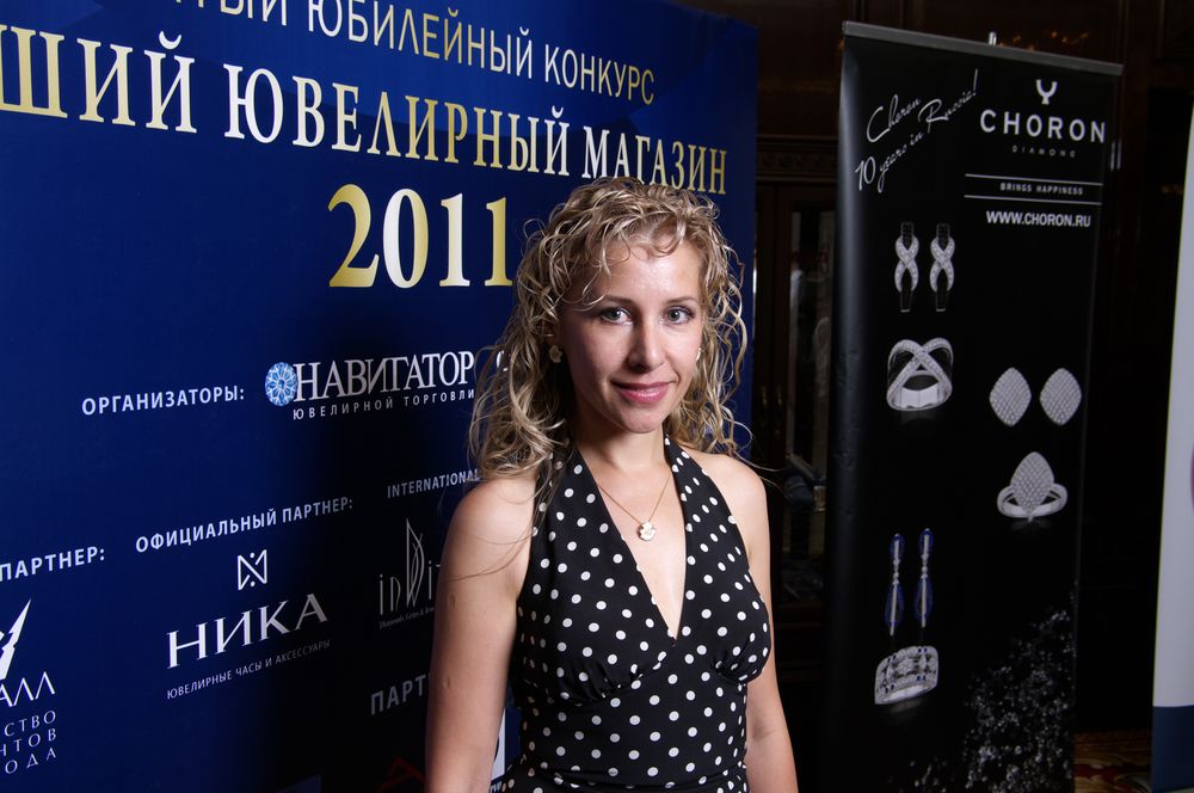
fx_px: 1292
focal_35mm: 39
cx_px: 597
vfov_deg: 34.1
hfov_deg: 49.6
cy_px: 396
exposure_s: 1/60
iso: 200
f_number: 8
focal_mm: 26
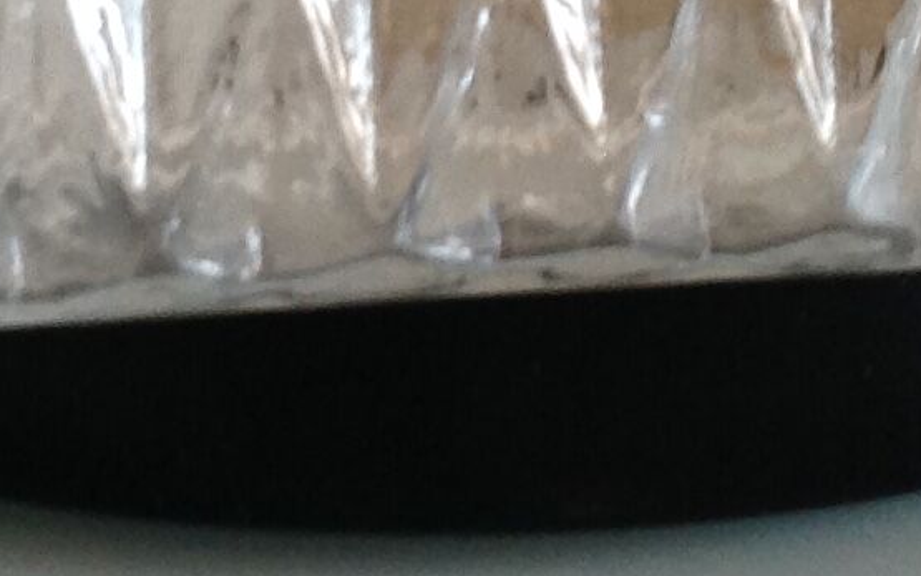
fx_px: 4343
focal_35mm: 173
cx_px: 584
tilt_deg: -11.1
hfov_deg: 12.1
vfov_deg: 7.4
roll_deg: +0.2
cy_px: -362
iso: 100
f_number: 2.4
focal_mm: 4.28
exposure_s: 1/15
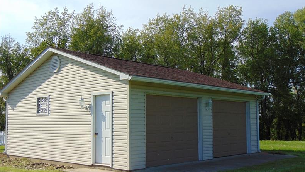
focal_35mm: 43
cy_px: 95
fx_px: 348
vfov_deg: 27.7
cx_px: 153
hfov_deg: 47.3
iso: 80
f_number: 3.3
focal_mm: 6.9
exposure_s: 1/1000
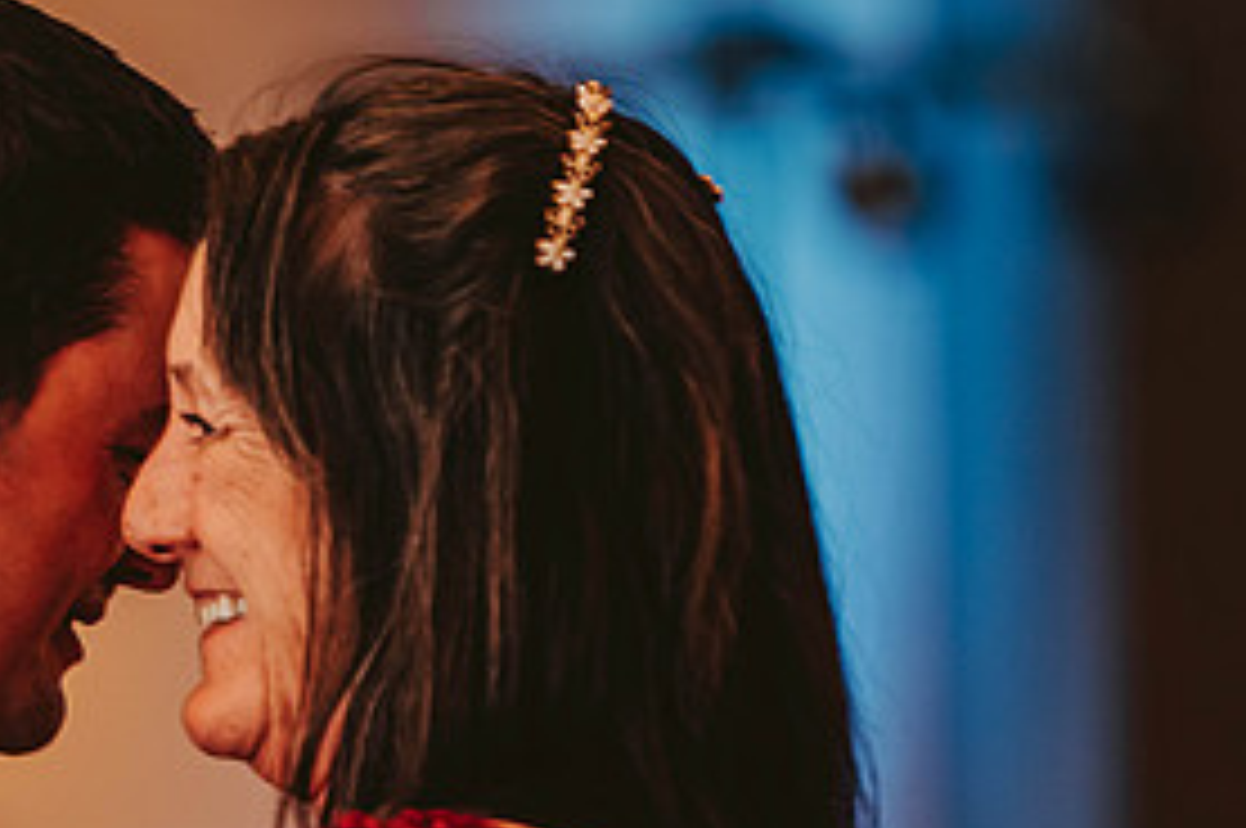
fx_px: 13413
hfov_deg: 5.3
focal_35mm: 388
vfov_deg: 3.5
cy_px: 749
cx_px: 220
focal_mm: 185
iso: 800
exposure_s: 1/60
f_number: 2.8
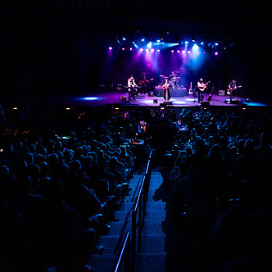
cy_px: 91
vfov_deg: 40.4
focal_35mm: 41
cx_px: 218
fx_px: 364
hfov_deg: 39.3
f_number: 3.2
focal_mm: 24
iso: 2500
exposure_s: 1/320
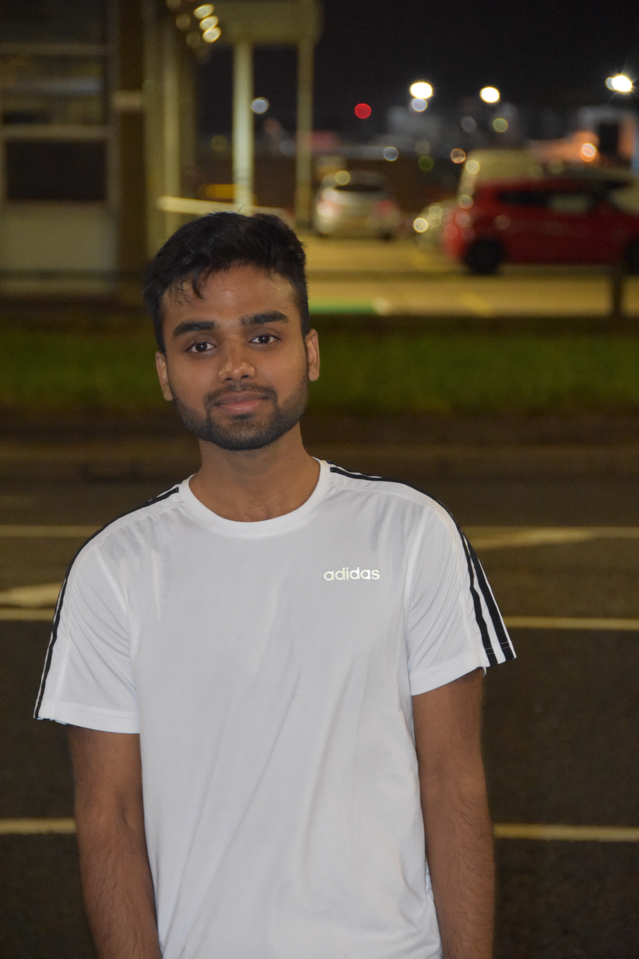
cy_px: 480
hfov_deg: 8.7
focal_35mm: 158
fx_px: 4193
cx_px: 320
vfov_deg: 13.0
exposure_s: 1/60
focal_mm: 105
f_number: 5.3
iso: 6400
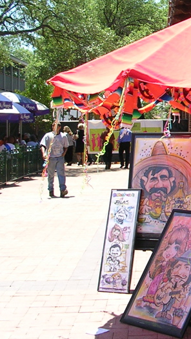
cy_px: 152
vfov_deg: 25.3
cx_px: 276
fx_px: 756
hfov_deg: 13.6
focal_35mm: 84
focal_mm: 5.8
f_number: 2.8
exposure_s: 1/380
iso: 50
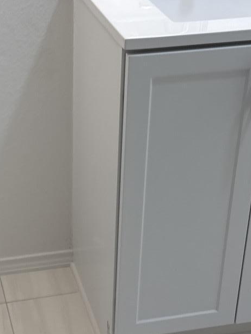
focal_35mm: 75
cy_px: 171
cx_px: 82
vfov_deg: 26.0
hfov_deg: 19.6
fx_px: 725
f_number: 1.78
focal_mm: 6.76
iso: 80
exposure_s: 1/120
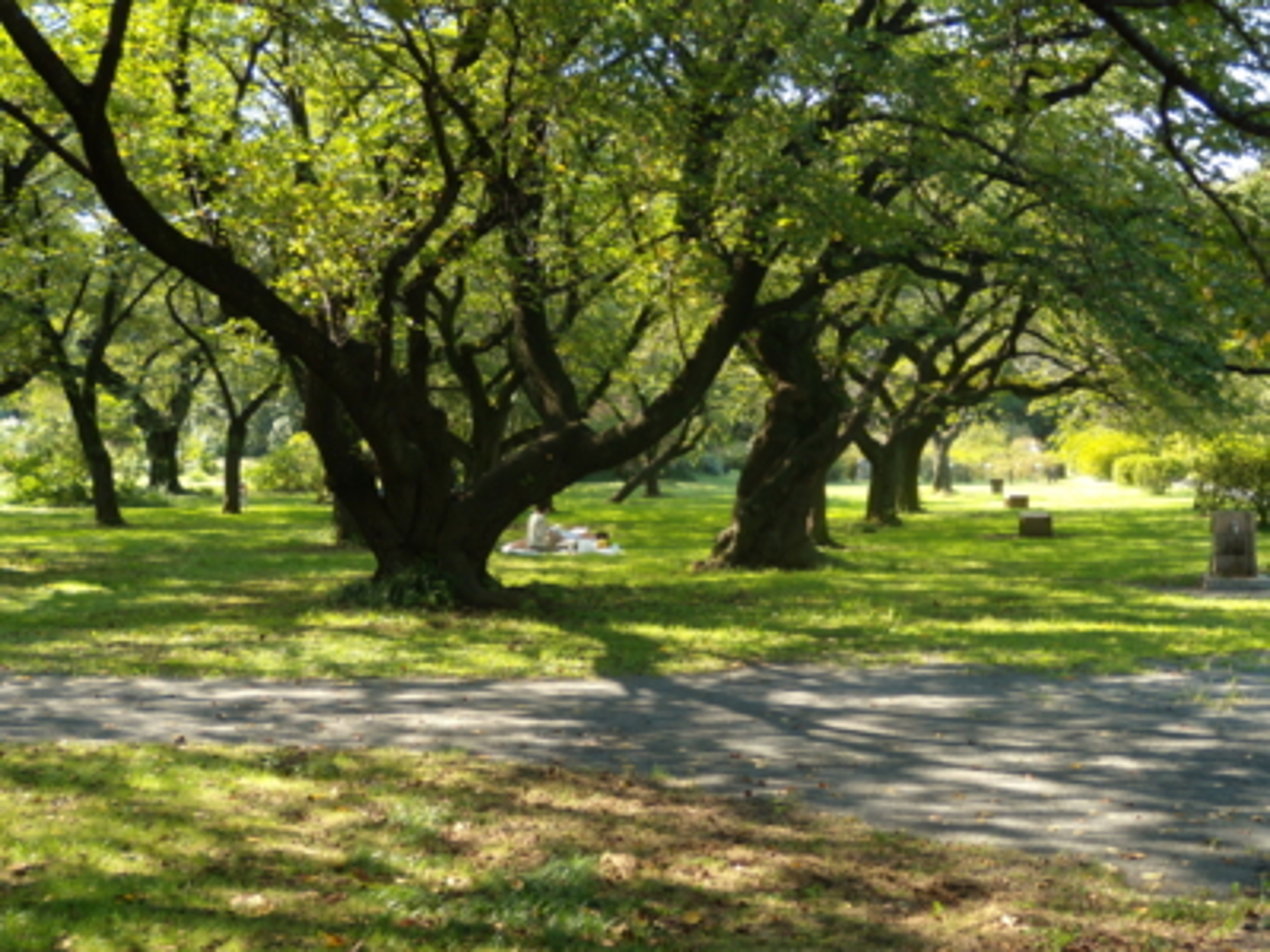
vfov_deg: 29.1
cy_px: 476
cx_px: 635
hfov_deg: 38.2
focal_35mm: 50
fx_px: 1834
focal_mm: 8.8
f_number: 3.8
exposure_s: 1/60
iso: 80
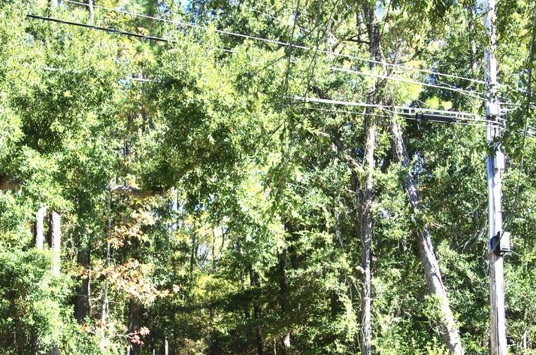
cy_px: 267
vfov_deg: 24.2
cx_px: 212
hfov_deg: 36.2
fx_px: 817
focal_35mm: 55
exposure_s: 1/80
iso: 200
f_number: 11
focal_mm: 24
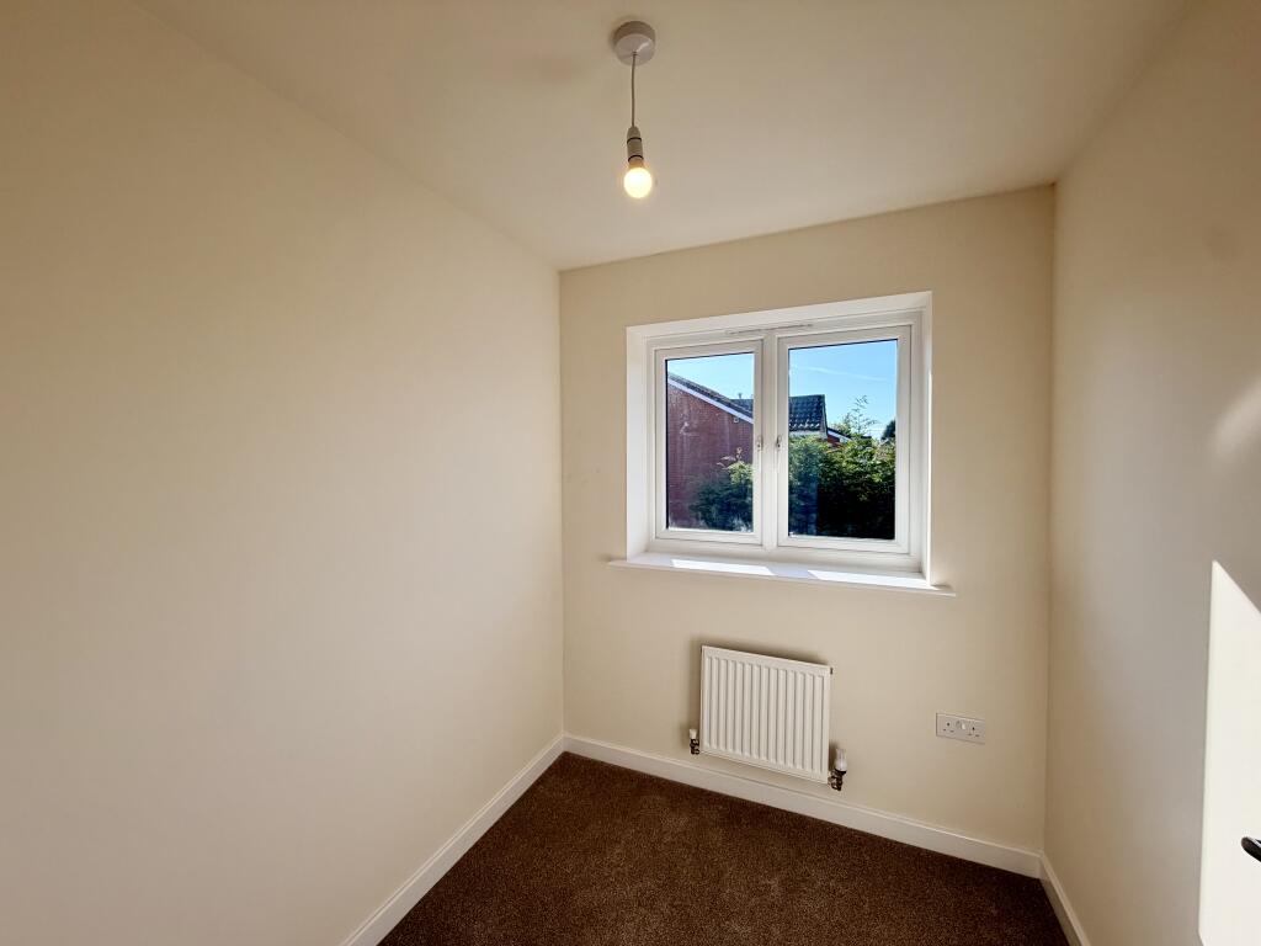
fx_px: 510
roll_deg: +0.0
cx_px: 630
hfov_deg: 102.1
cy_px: 473
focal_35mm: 14
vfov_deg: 85.7
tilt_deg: -1.2
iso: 64
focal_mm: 2.22
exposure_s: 1/502
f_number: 2.2
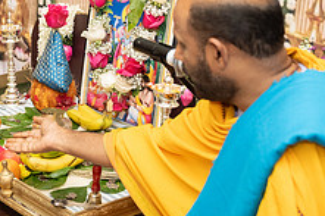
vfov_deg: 14.7
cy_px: 92
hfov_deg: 21.0
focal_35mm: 93
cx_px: -19
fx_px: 839
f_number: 3.5
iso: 1000
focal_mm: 35
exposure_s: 1/160
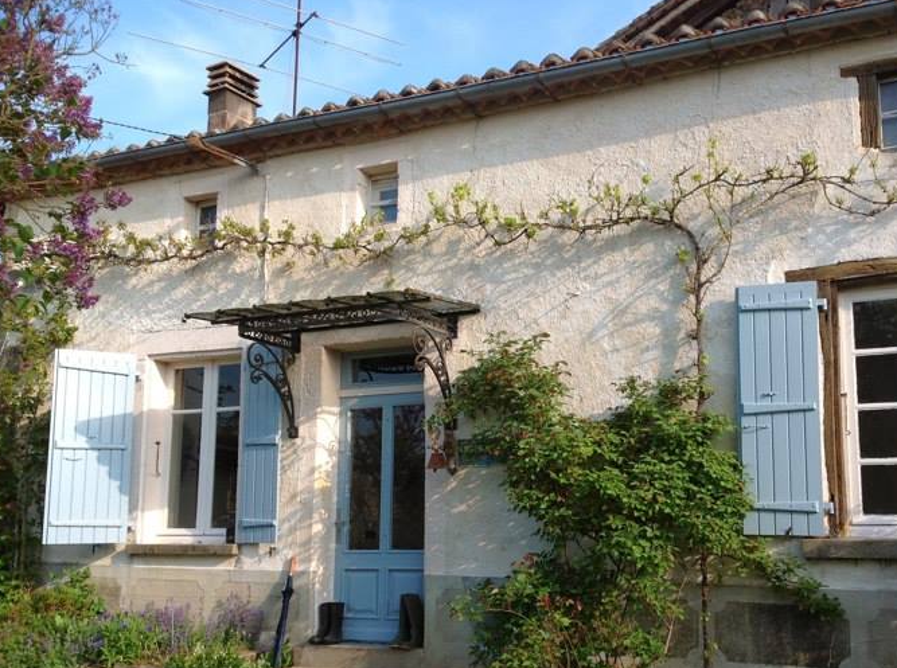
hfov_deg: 44.8
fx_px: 1086
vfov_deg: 34.1
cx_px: 507
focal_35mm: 42
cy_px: 388
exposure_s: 1/840
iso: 50
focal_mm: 4.28
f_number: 2.4
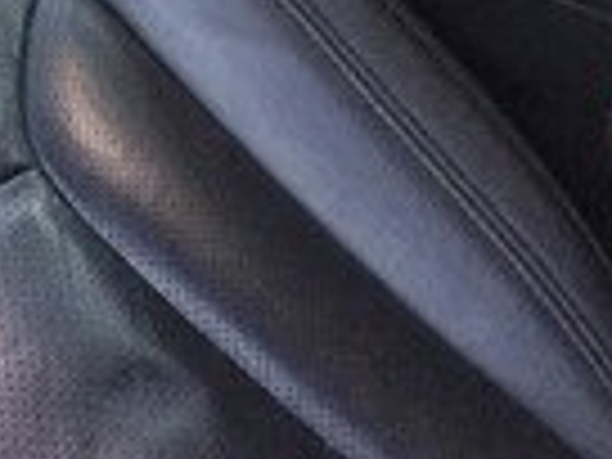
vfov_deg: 9.8
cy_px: -443
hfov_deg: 13.2
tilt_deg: -31.2
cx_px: -306
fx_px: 2493
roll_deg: +3.0
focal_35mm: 141
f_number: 2.2
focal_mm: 4.15
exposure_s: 1/17
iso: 320
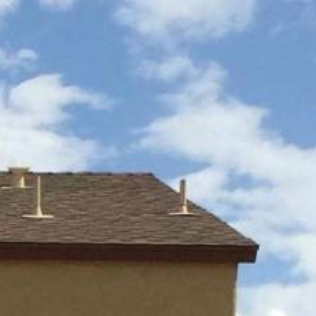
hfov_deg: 7.5
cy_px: 692
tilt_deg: +2.1
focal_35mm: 223
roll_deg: -1.0
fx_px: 2303
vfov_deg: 7.5
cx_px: -317
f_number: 2.2
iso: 32
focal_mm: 4.15
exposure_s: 1/3968
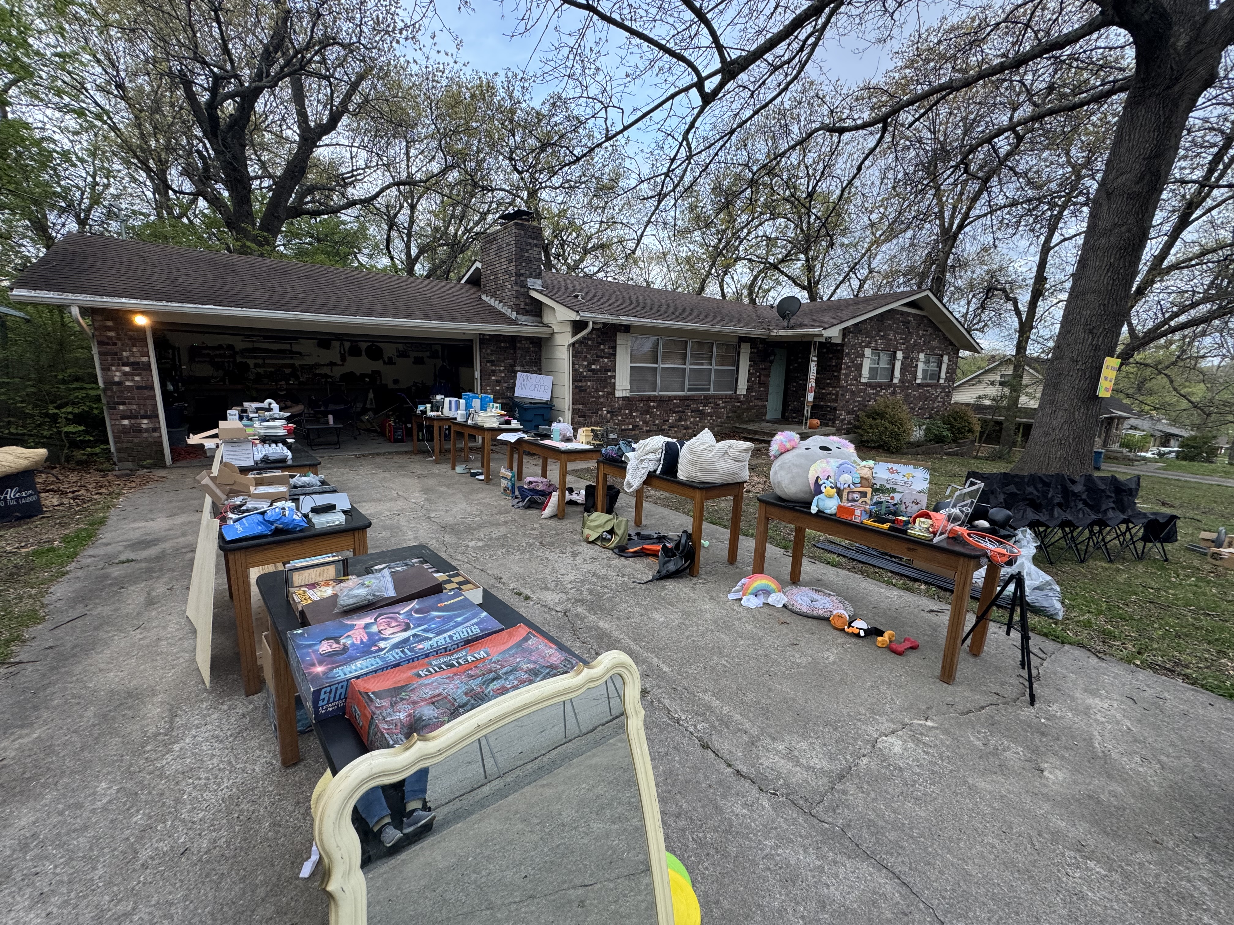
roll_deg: -2.3
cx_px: 617
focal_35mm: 14
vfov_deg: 85.7
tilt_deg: -11.2
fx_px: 499
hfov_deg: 102.1
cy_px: 462
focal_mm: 2.22
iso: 160
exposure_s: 1/99
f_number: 2.2
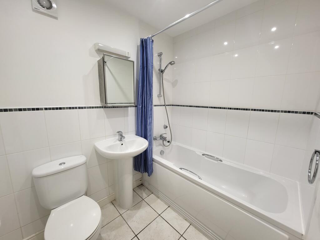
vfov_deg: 89.9
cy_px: 120
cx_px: 160
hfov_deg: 106.2
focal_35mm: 13
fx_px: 120
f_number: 2.2
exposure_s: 1/50
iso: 64
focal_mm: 1.74
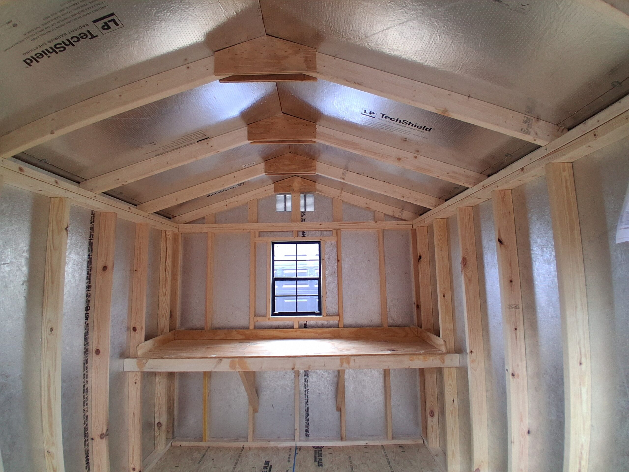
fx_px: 309
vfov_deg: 74.7
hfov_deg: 91.0
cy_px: 236
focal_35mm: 17
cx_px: 314
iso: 160
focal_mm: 1.4
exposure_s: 1/40
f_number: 2.2
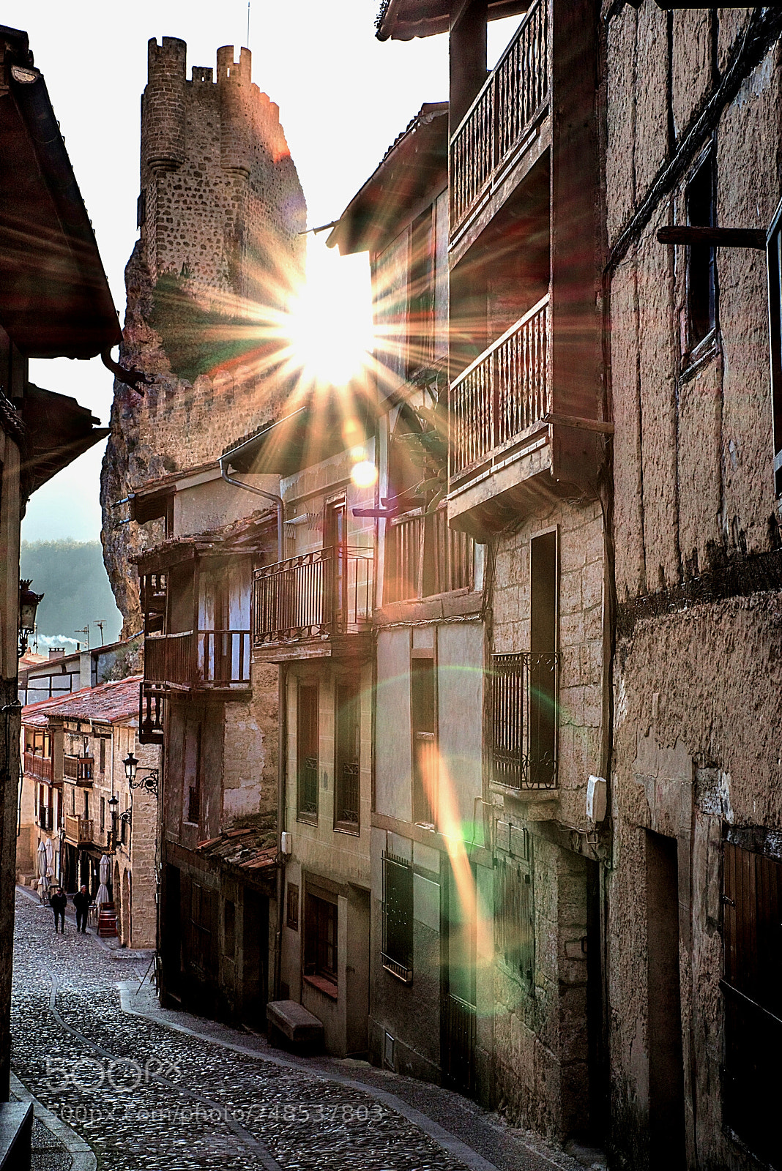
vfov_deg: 41.1
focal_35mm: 48
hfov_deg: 28.1
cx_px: 391
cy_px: 586
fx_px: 1563
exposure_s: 1/160
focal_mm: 48
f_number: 16
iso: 80
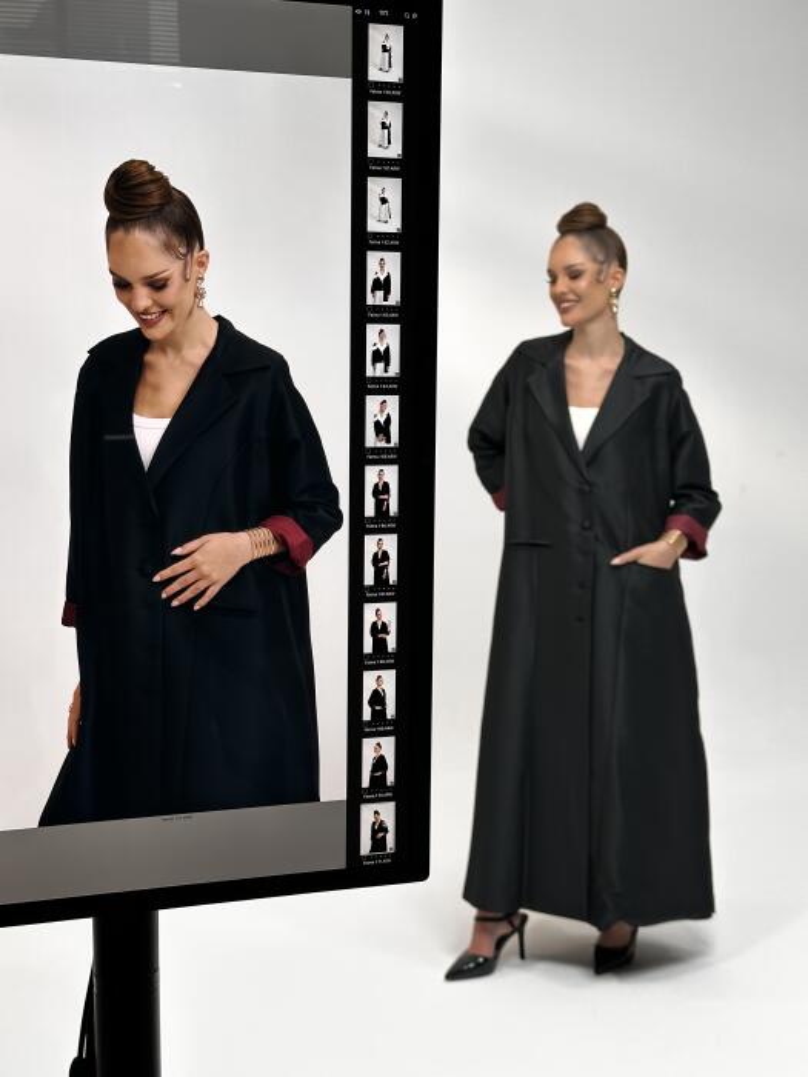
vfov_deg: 39.7
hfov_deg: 30.3
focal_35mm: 48
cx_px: 404
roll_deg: +1.3
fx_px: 1494
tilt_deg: -5.1
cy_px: 538
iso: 64
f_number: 1.78
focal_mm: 6.86
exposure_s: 1/174
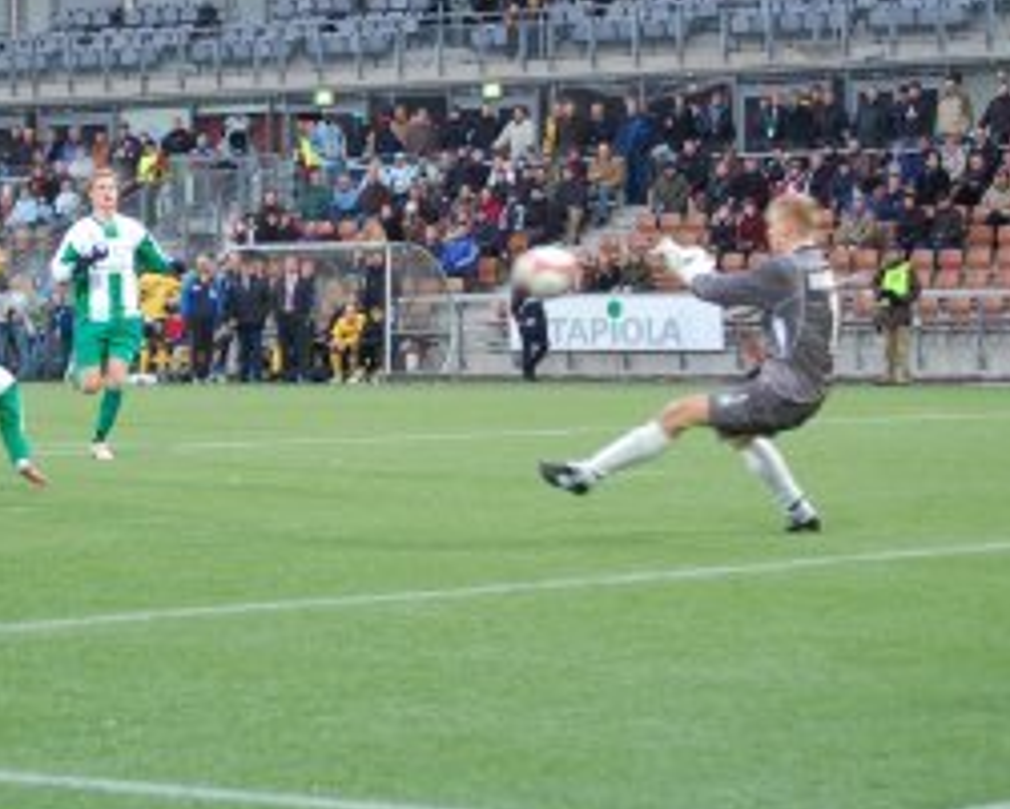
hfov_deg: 12.5
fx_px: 4603
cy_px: 258
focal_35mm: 154
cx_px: 447
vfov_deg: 10.0
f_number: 4
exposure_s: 1/200
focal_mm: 55
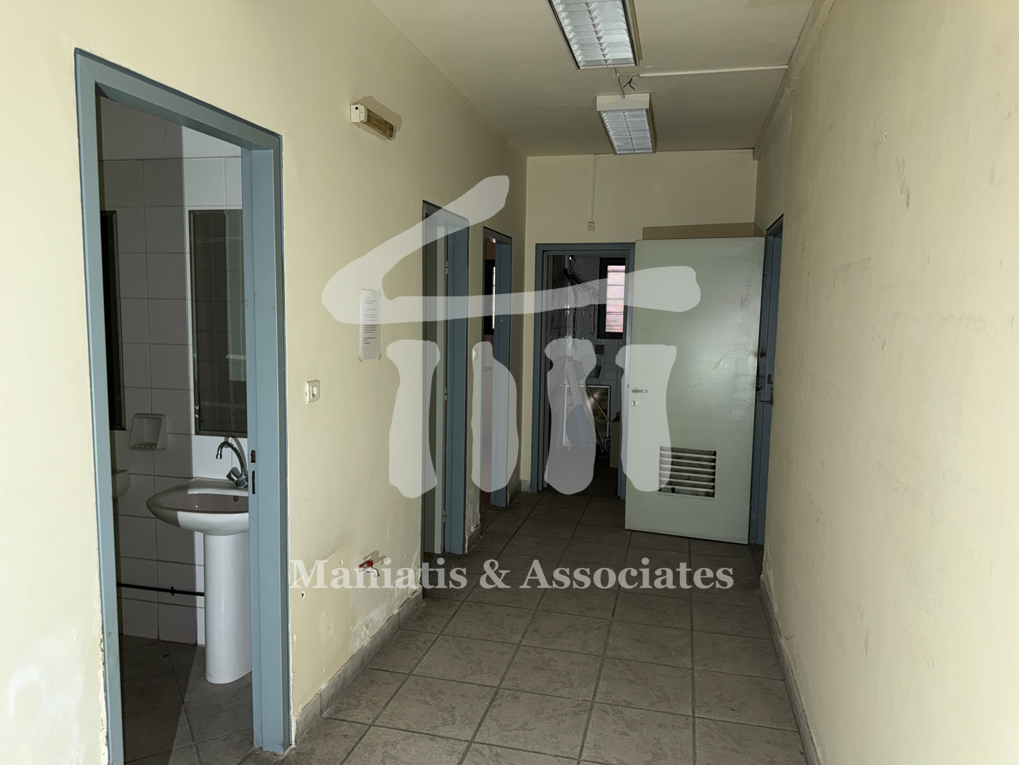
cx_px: 510
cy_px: 382
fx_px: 706
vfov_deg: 56.8
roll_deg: -2.2
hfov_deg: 71.6
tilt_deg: -6.7
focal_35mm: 24
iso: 100
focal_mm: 6.76
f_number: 1.78
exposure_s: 1/16
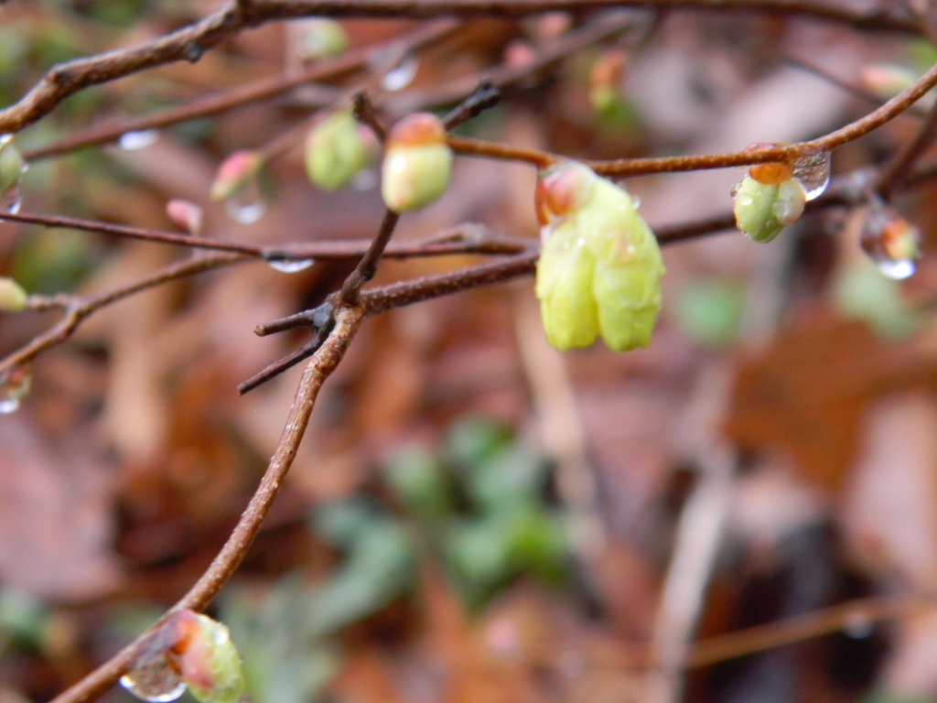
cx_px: 468
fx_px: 2842
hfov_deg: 18.7
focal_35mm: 105
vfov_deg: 14.1
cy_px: 352
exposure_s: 1/30
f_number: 4.7
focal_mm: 19
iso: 389
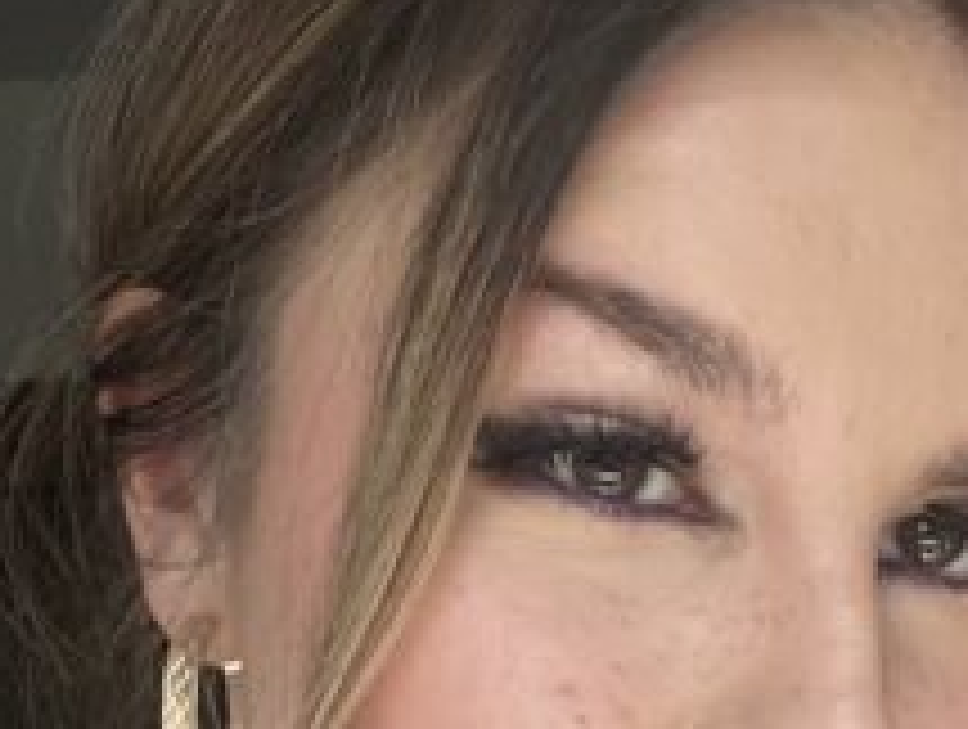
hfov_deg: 23.6
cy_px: 837
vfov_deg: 17.3
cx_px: 693
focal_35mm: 82
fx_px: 2297
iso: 100
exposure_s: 1/94
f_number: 2.2
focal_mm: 2.71
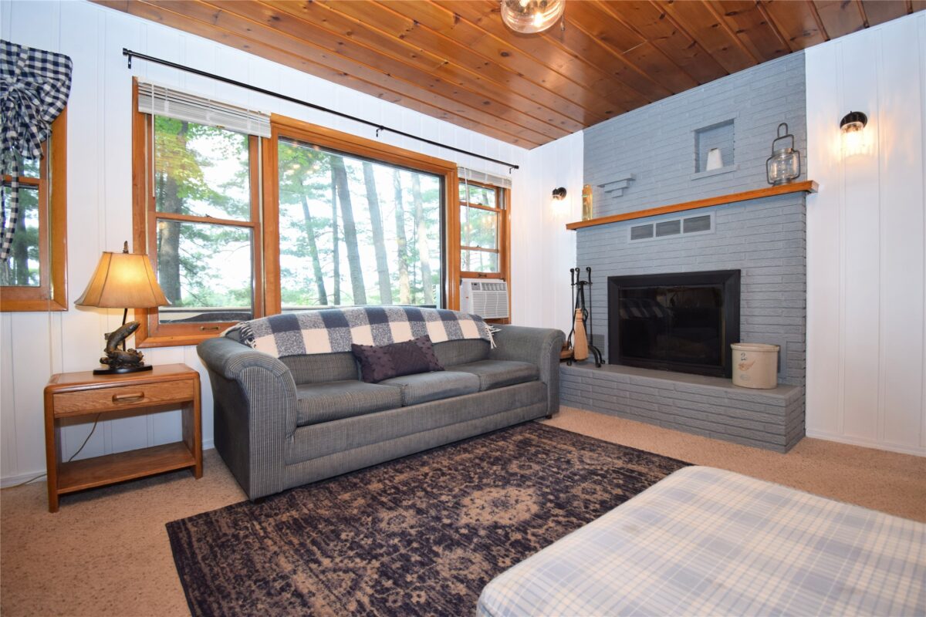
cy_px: 308
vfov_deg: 77.3
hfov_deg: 100.4
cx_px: 463
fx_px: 386
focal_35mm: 15
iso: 400
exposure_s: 1/80
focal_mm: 10
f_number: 4.5
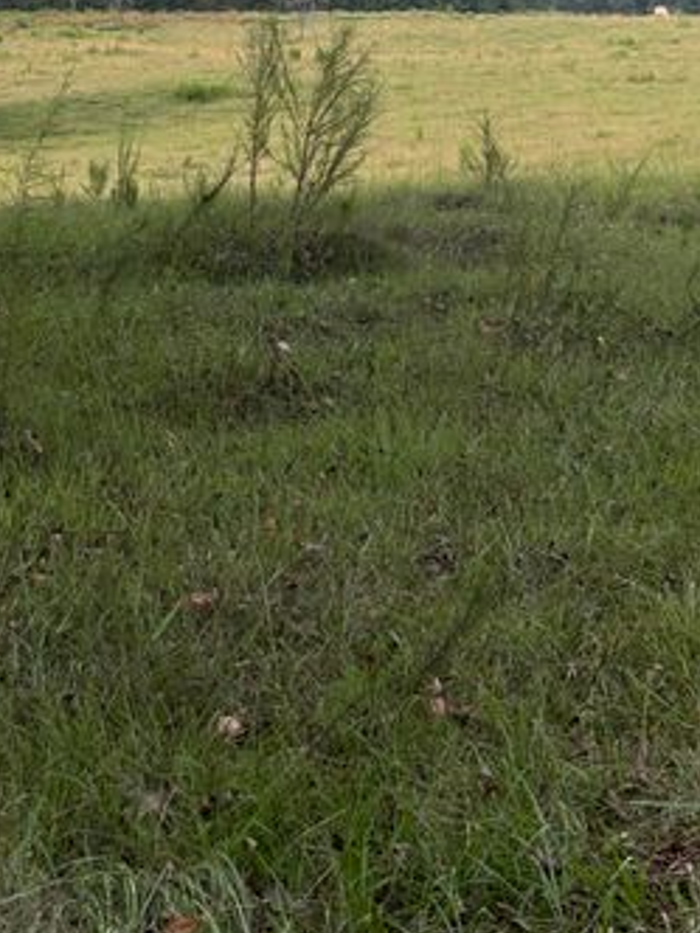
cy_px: 180
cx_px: 322
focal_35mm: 90
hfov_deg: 16.4
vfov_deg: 21.5
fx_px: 2427
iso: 32
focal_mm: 5.96
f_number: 1.6
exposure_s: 1/303
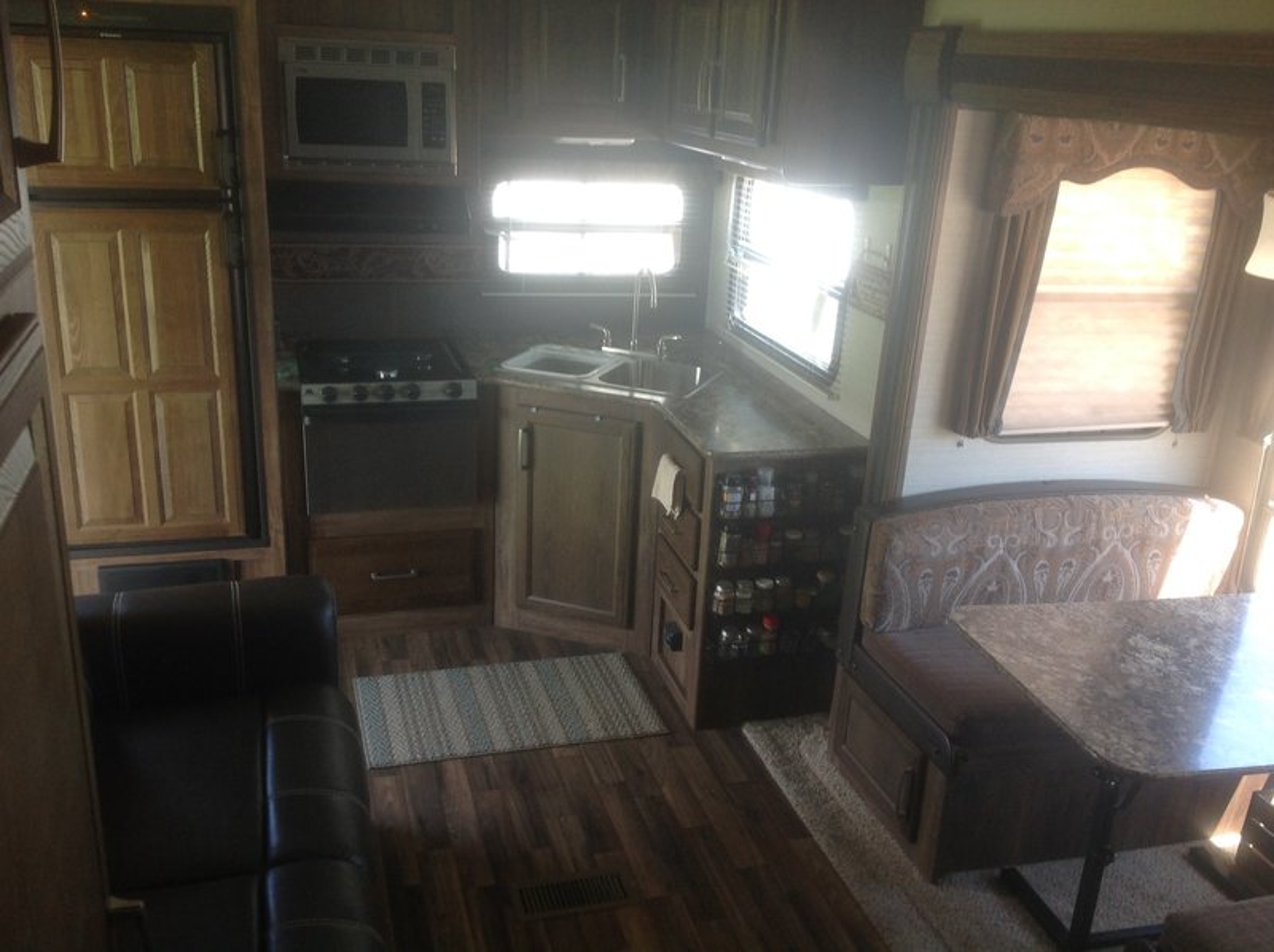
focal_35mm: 35
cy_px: 476
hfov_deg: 52.7
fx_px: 1287
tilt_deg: -19.3
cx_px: 637
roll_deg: -1.5
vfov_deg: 40.6
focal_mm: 4.28
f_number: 2.4
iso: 80
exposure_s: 1/60
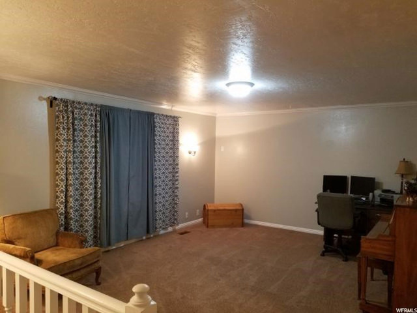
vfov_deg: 53.1
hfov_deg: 67.3
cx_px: 208
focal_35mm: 26
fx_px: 313
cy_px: 156
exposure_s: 1/24
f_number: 1.7
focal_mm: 4.2
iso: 200
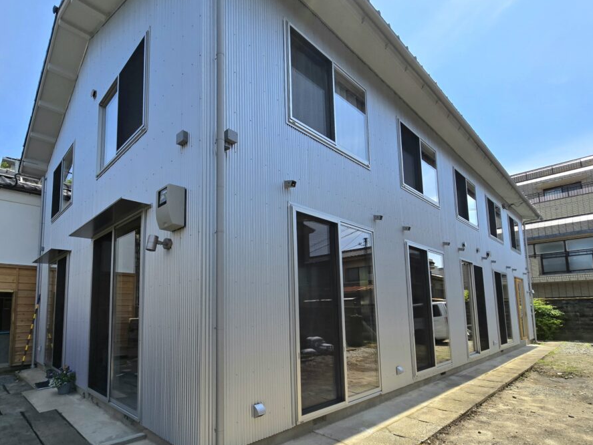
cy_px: 201
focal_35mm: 15
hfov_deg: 97.5
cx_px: 255
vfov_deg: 81.6
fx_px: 257
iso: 50
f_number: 2.2
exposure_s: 1/2500
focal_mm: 2.2
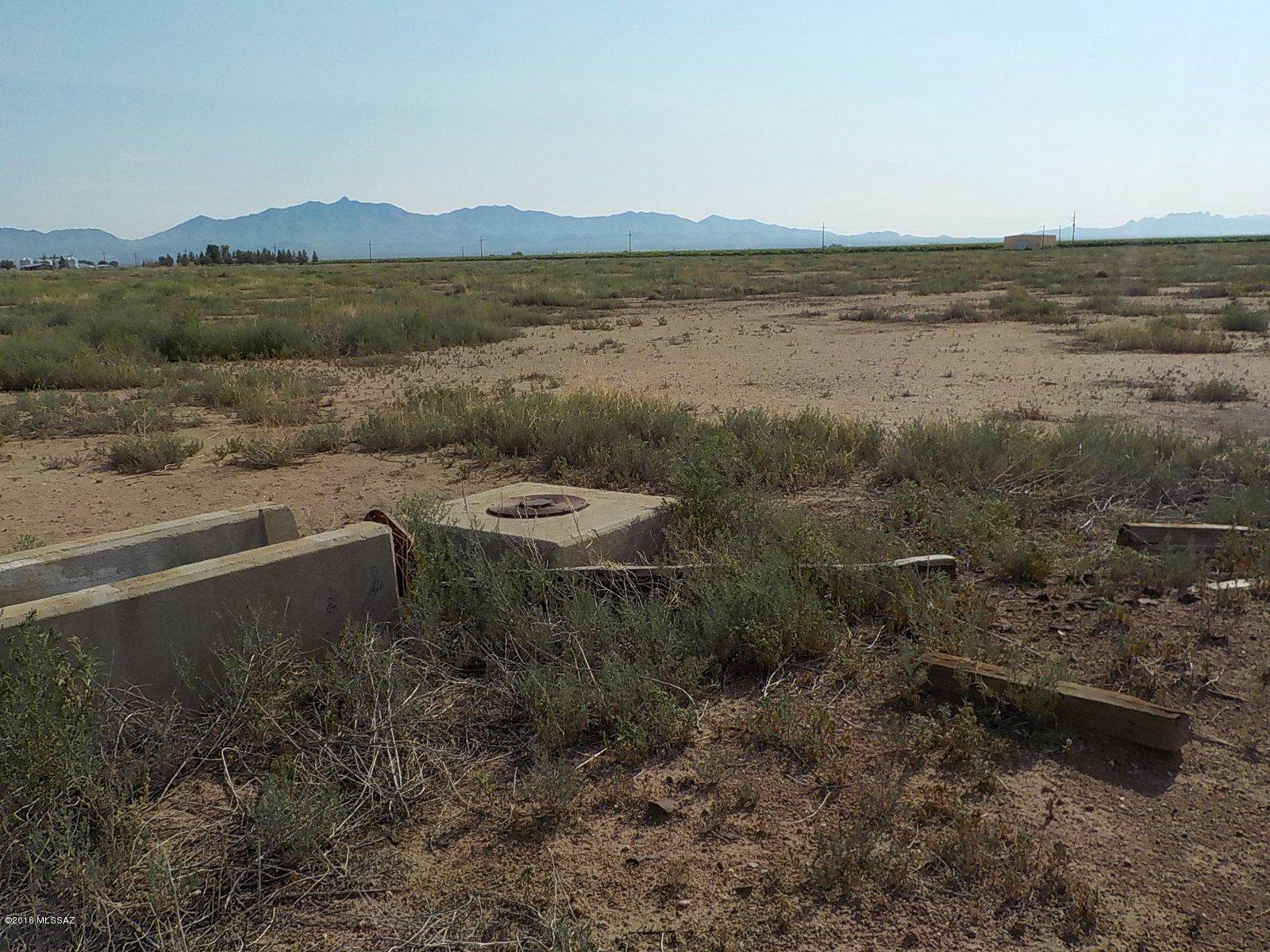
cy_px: 476
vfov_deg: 46.8
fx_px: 1101
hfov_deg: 60.0
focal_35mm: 30
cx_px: 635
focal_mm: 4.1
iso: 125
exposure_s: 1/1600
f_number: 3.3
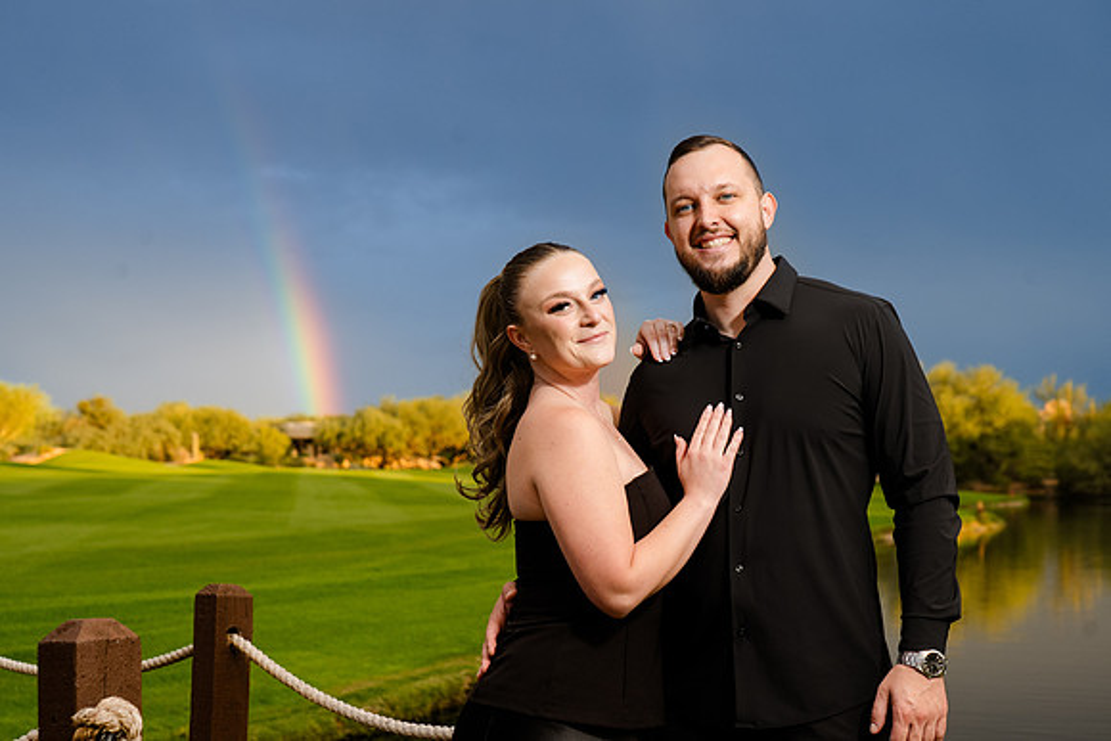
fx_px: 1667
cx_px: 556
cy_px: 370
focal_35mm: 54
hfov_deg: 36.9
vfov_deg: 25.1
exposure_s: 1/250
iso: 250
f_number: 5.6
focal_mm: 54
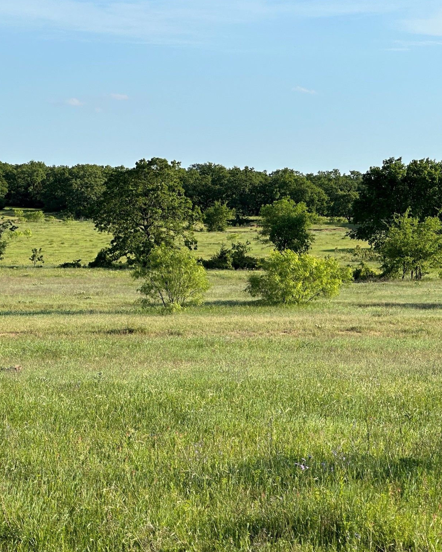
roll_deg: +1.3
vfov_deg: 19.0
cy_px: 275
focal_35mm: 101
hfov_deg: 15.2
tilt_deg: -2.3
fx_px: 1652
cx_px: 176
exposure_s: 1/558
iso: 32
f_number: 2.8
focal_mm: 9
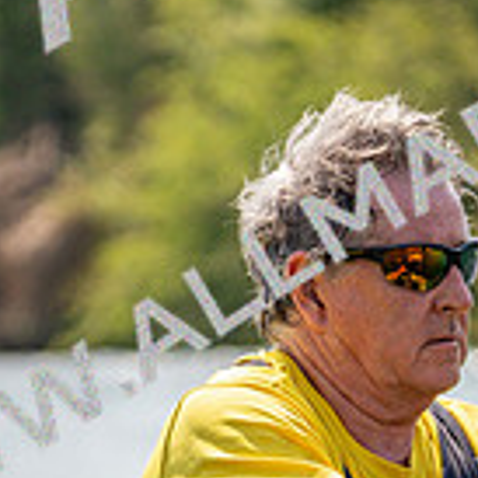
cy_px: 563
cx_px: 223
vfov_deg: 2.4
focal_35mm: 721
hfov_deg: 2.4
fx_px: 11264
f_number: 5.6
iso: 200
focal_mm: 200
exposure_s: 1/1600
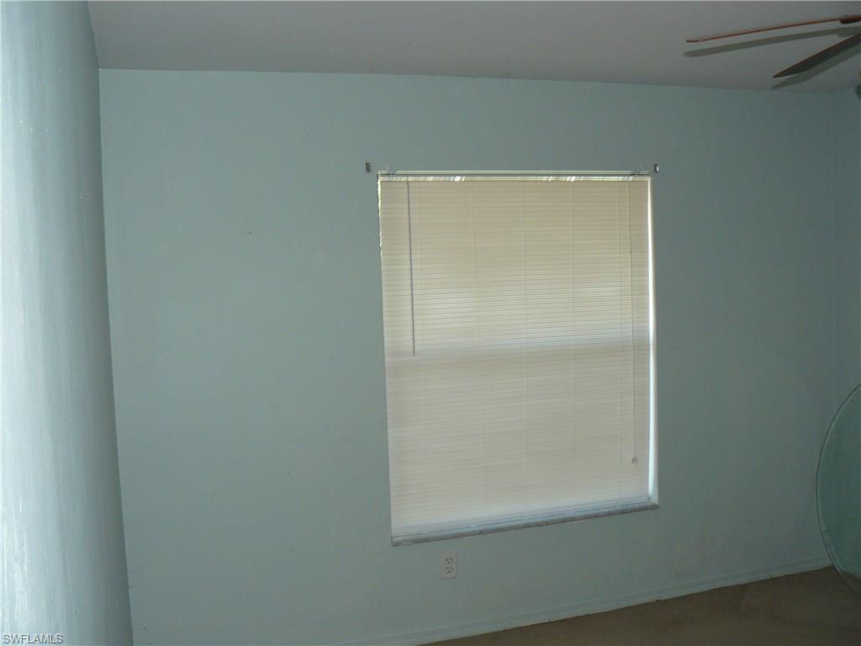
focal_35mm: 36
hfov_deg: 51.4
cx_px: 430
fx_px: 895
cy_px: 323
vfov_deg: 39.7
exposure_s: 1/30
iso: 100
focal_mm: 6
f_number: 2.8
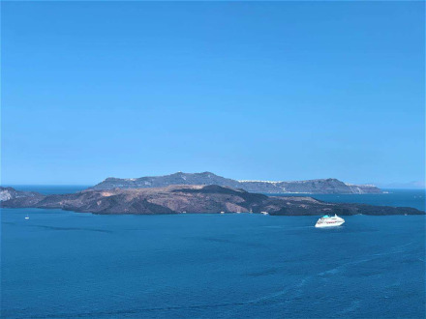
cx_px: 213
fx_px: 640
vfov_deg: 28.0
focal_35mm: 52
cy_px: 160
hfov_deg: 36.8
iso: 40
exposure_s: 1/122
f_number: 2.4
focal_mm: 6
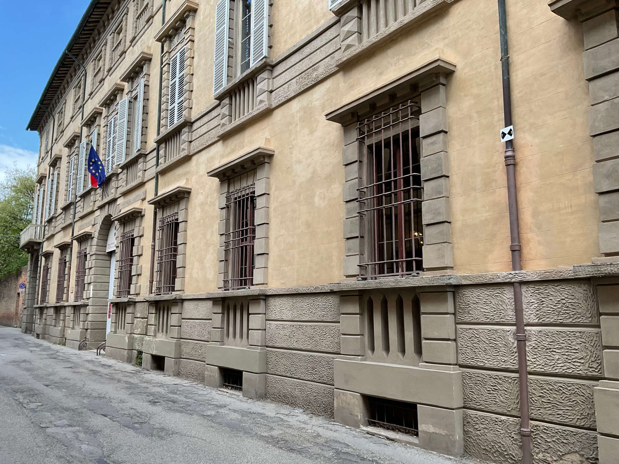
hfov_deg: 61.7
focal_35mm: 29
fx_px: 519
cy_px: 232
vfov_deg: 48.2
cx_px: 310
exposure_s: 1/312
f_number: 1.8
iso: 16
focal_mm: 3
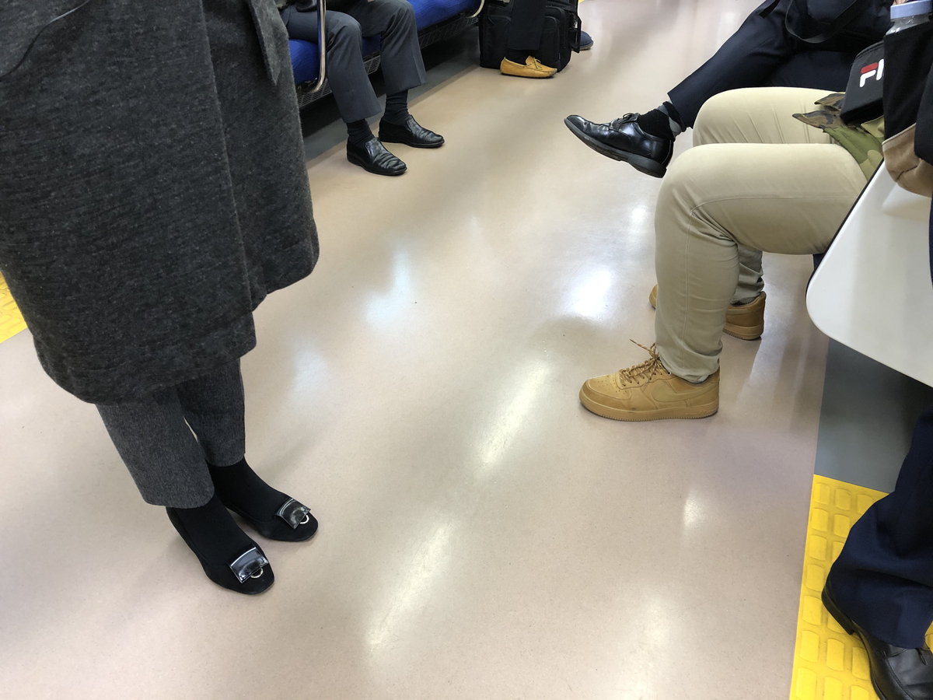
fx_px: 755
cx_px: 466
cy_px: 350
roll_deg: +2.6
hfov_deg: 63.4
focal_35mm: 28
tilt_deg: -33.2
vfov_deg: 49.7
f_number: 1.8
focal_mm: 3.99
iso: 50
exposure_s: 1/15
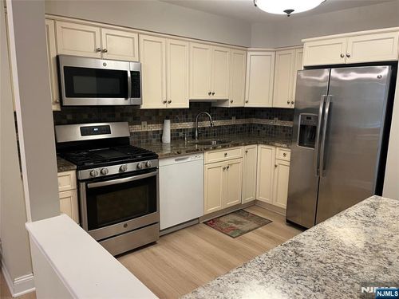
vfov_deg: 53.1
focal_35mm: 26
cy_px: 150
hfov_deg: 67.3
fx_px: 300
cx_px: 200
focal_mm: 5.1
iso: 125
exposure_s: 1/60
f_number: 1.6
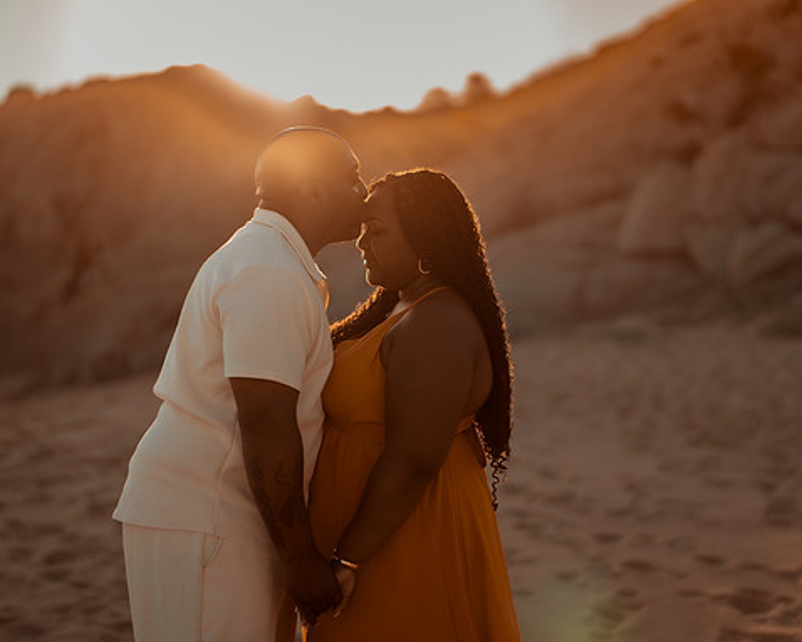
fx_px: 1568
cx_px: 414
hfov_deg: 28.7
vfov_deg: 23.2
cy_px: 319
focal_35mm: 66
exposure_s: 1/4000
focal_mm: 58
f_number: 1.4
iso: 100
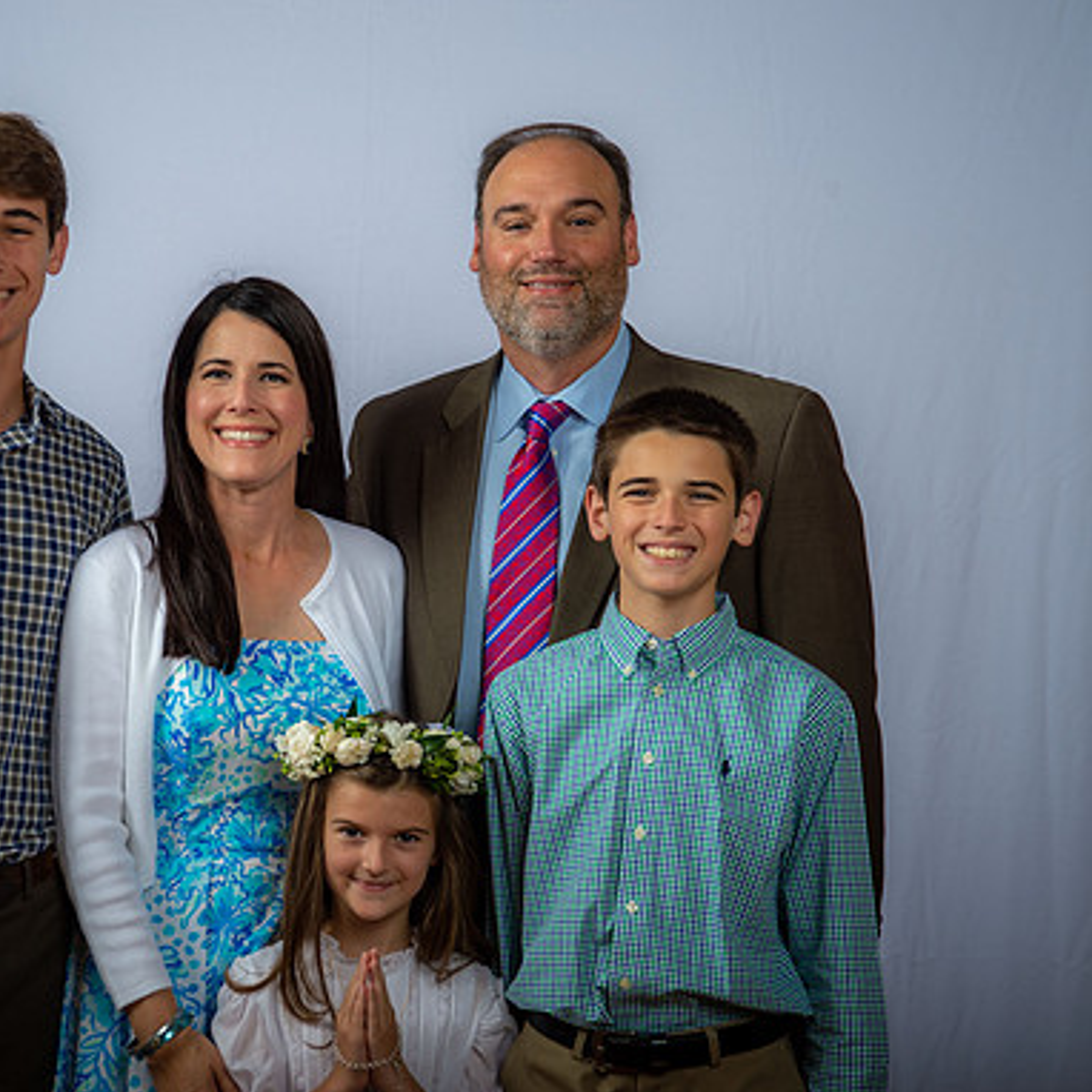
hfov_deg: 21.5
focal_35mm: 80
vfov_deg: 21.7
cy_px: 549
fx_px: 2855
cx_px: 323
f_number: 6.3
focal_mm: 62
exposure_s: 1/200
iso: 250
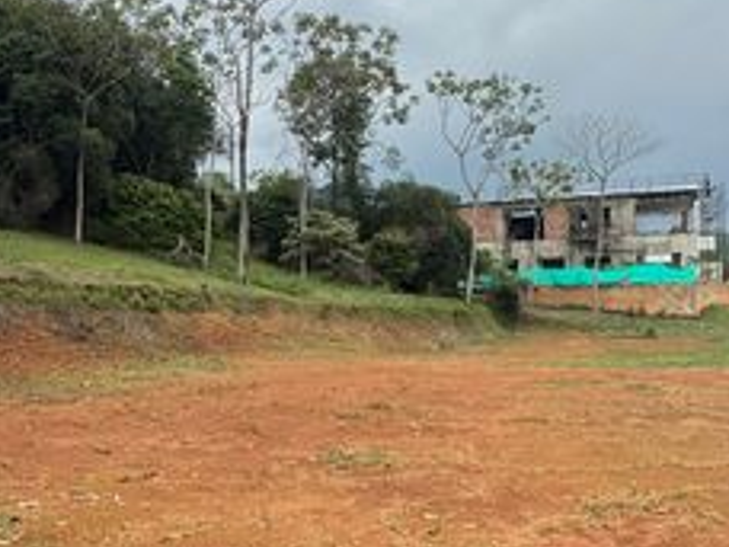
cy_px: 342
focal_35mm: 41
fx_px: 863
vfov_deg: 34.9
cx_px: 270
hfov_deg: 45.4
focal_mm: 2.22
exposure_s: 1/868
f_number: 2.2
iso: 40
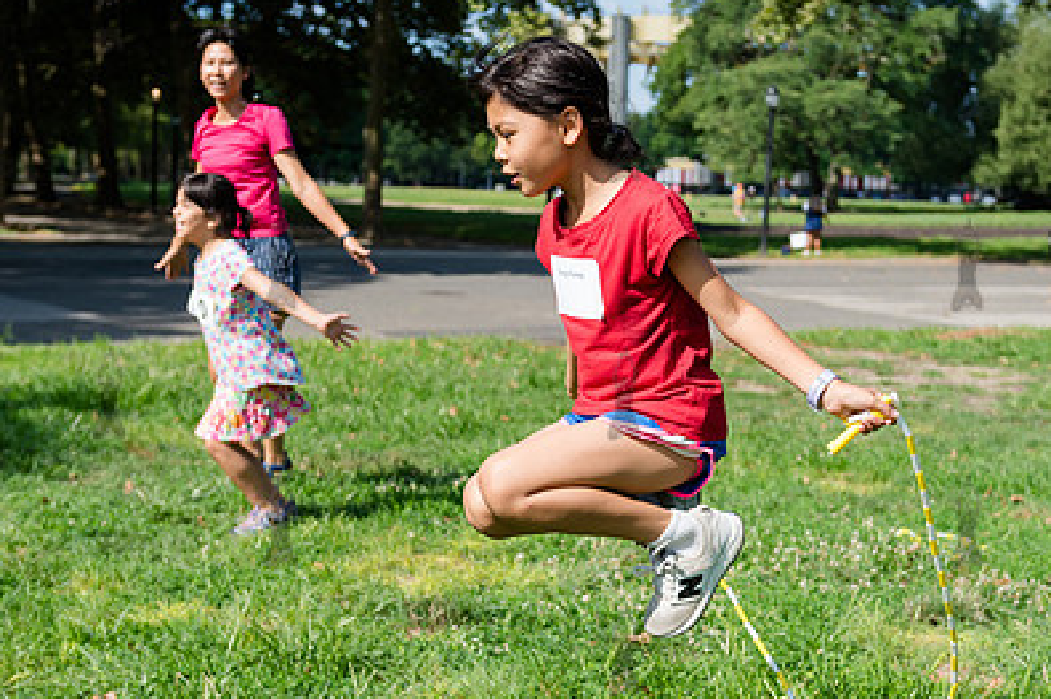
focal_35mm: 63
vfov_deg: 21.5
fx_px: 1838
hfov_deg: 31.8
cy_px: 392
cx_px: 623
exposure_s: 1/1600
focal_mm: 38
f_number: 3.2
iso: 200
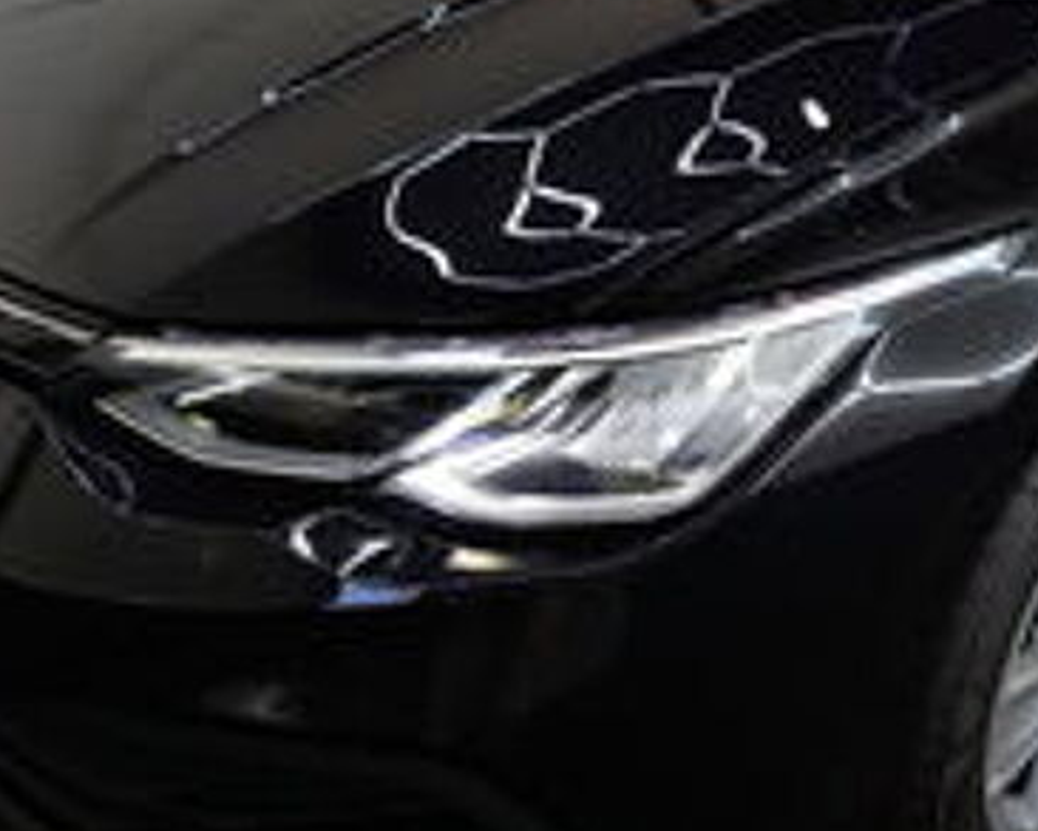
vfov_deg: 36.4
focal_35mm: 41
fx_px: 1260
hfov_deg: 44.7
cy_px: 352
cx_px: 556
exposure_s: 1/60
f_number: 3.1
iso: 320
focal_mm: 16
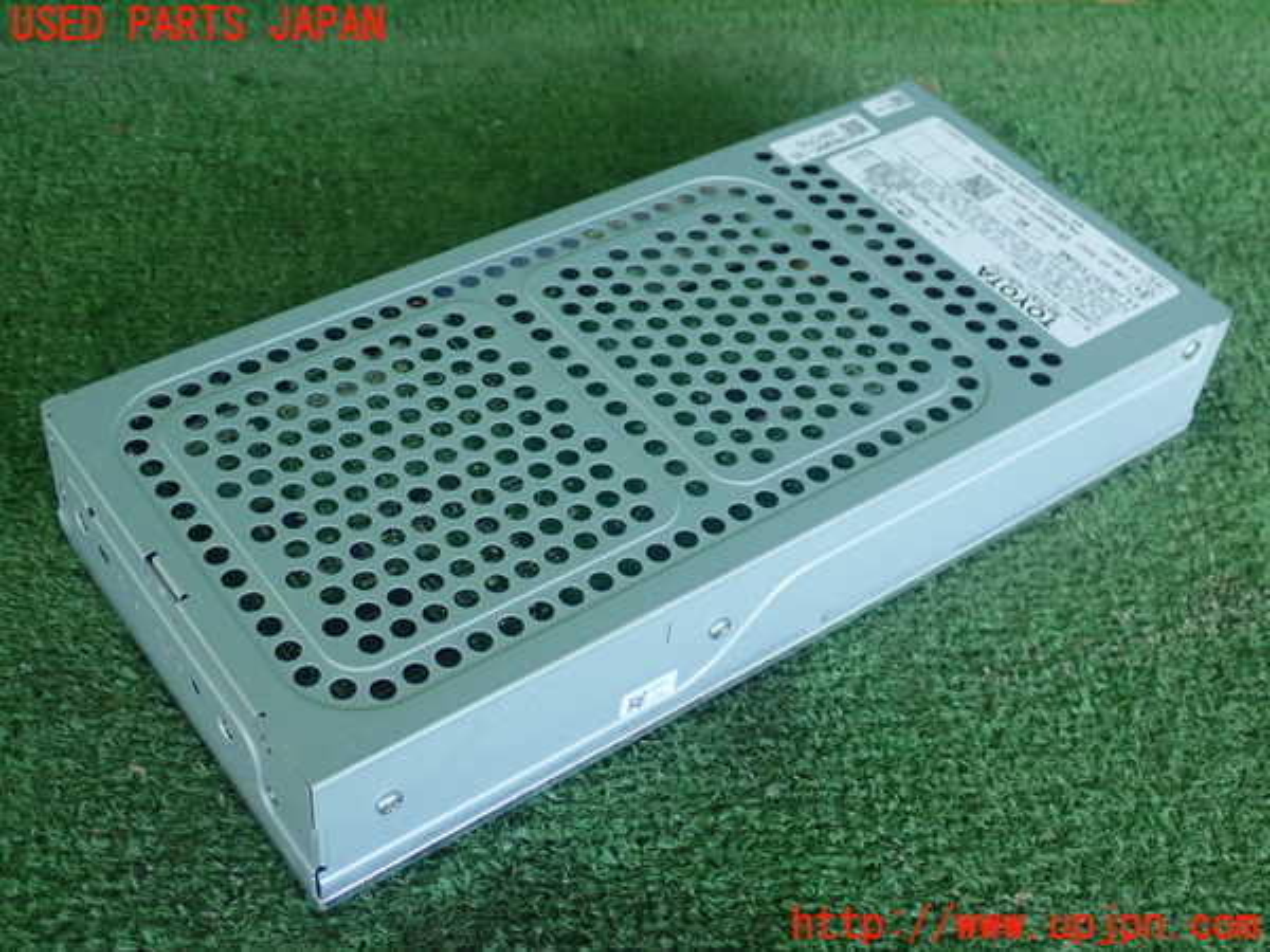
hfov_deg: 41.2
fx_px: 1688
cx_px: 635
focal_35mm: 46
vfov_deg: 31.5
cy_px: 476
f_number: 3.1
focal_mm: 8.41
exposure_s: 1/200
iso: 400
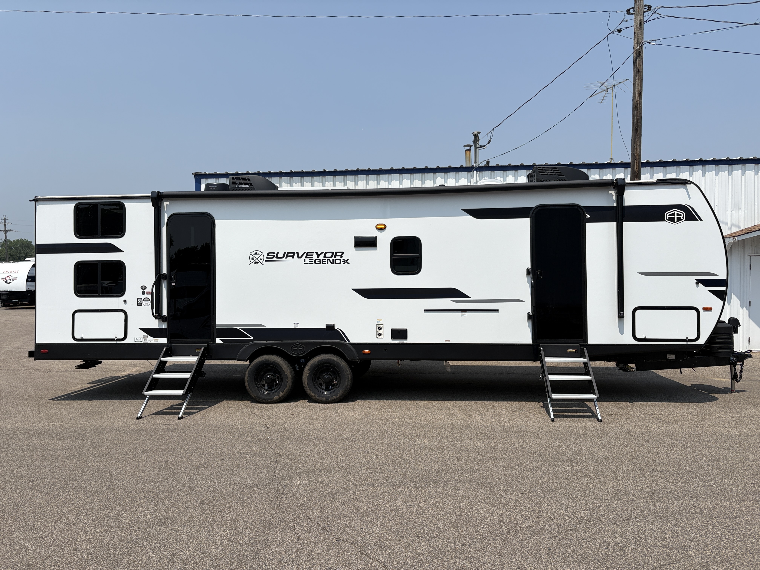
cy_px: 285
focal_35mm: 26
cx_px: 380
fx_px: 571
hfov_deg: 67.3
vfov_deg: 53.1
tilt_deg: -1.7
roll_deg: +0.9
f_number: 1.6
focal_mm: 5.96
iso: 50
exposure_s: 1/6993
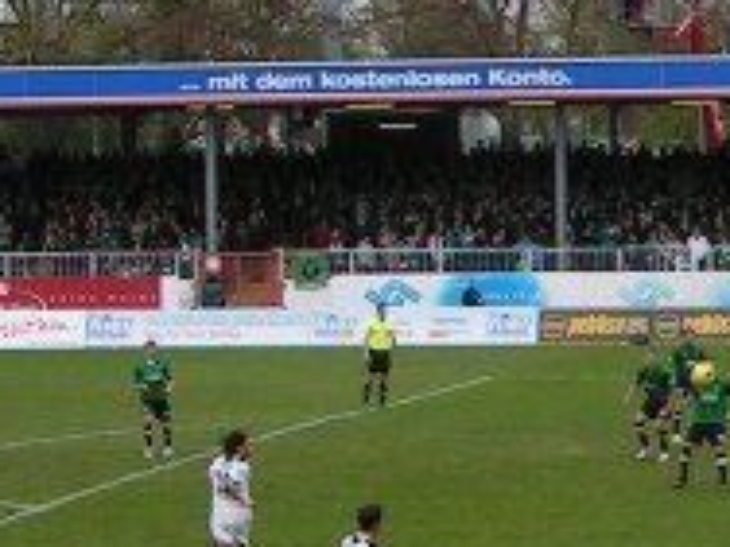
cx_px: 951
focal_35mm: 162
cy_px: 334
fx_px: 3416
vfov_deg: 9.2
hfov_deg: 11.9
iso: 50
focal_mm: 5.8
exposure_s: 1/320
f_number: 5.6
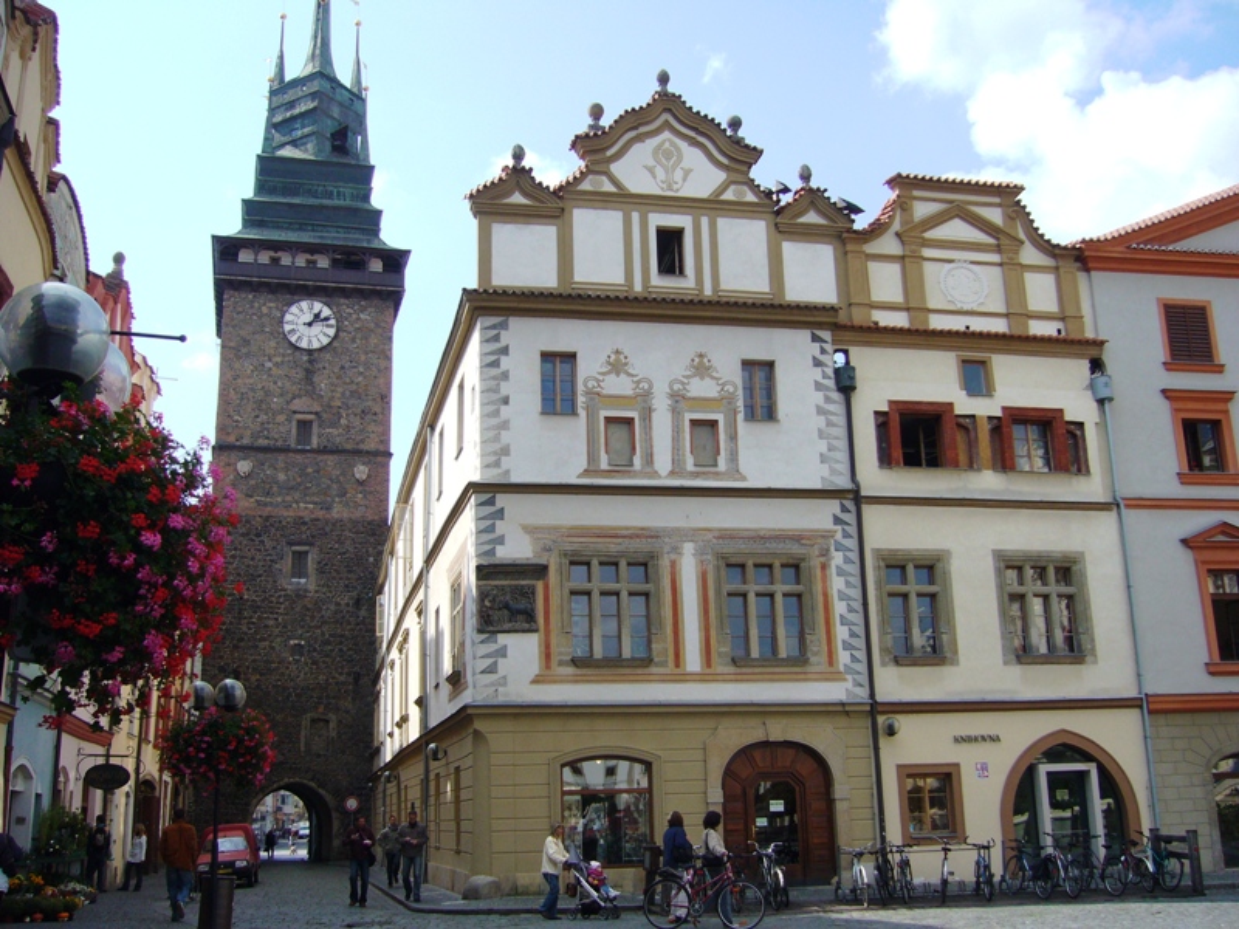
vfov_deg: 40.7
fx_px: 1253
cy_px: 464
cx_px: 620
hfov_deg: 52.6
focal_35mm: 35
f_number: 5.6
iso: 100
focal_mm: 5.8
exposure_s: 1/400
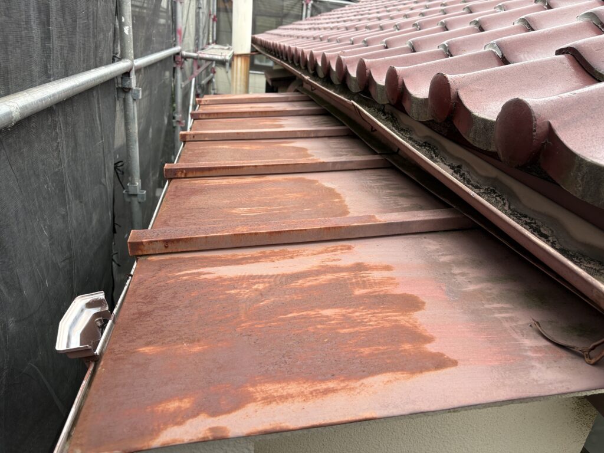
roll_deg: -5.4
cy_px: 226
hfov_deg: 67.3
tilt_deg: -23.3
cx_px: 302
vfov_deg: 53.1
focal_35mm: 26
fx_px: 454
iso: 50
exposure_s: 1/731
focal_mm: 5.96
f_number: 1.6
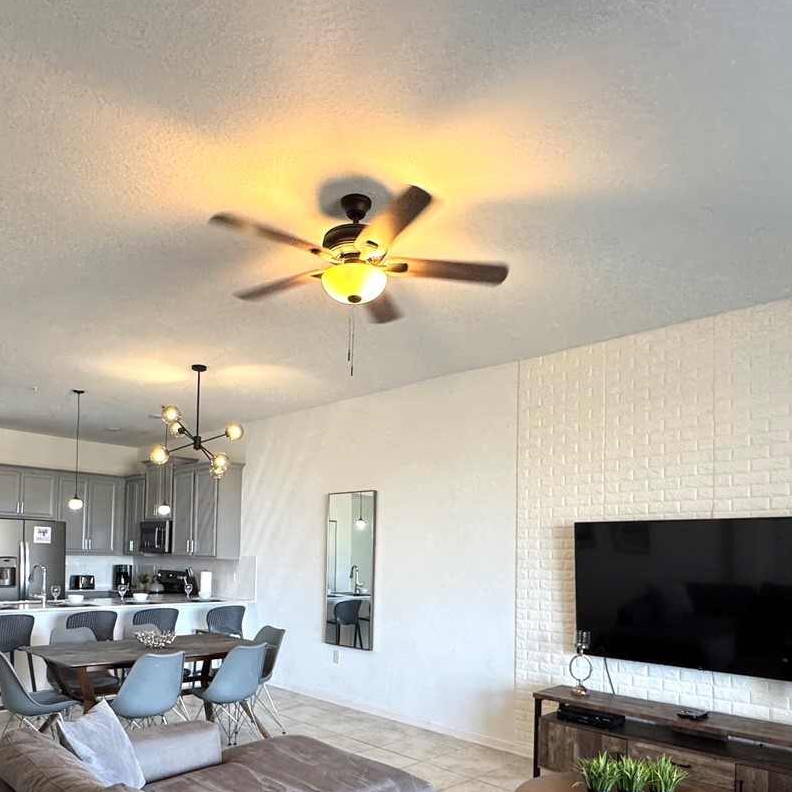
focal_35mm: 25
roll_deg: -1.4
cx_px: 353
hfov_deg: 62.8
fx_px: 647
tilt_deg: +0.6
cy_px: 548
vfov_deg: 60.9
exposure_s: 1/60
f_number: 2.2
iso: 250
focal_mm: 2.22
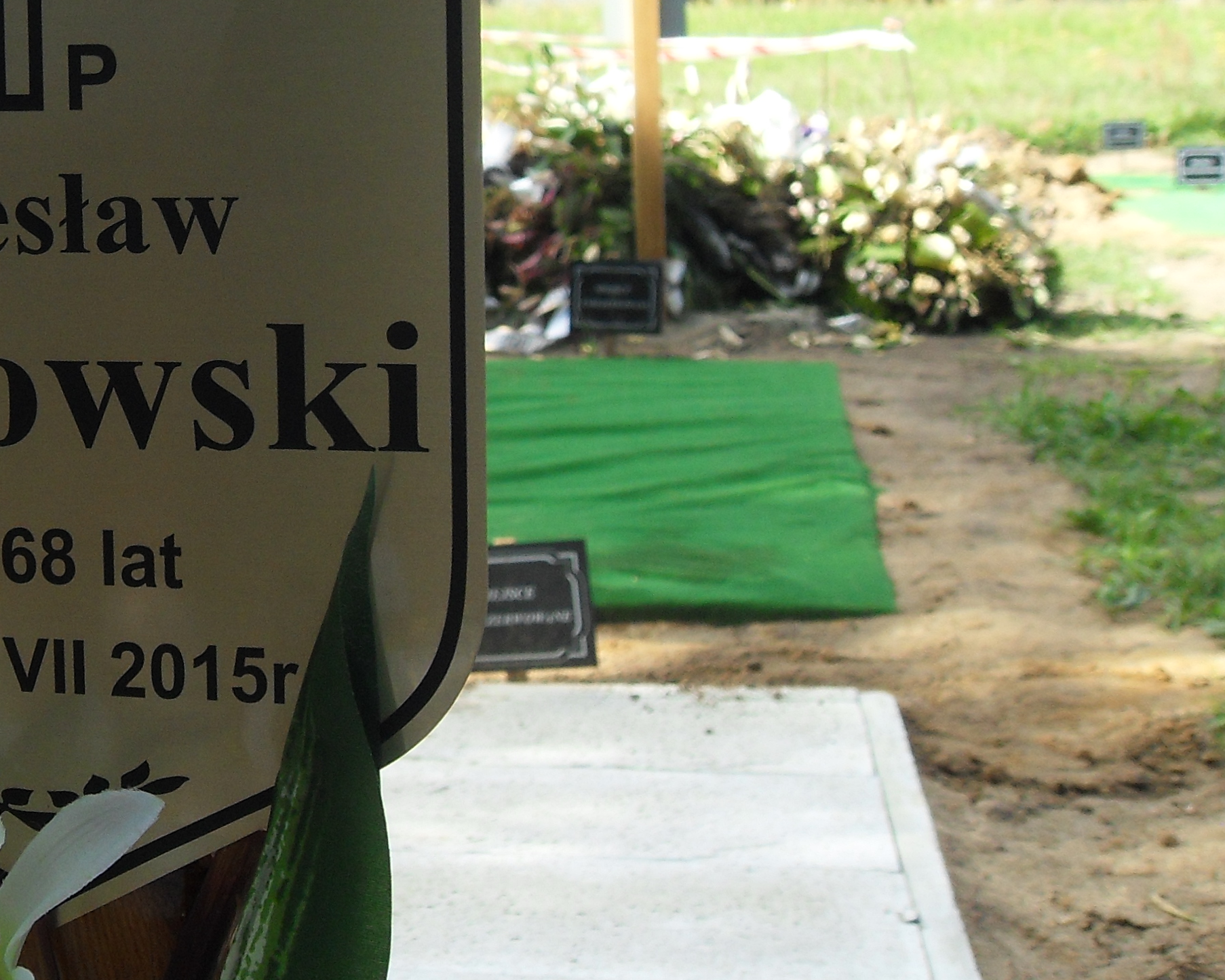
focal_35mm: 69
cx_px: 94
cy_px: 340
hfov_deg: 26.5
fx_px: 2502
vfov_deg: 22.1
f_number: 3.5
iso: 80
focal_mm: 6.3
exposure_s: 1/250
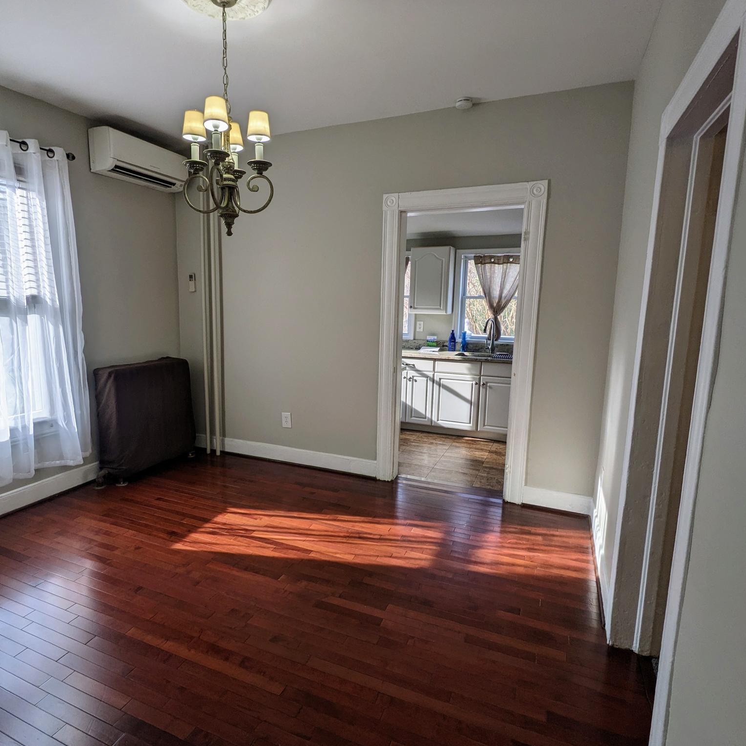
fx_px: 463
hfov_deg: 77.2
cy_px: 373
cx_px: 321
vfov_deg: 77.7
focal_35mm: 19
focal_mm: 2.22
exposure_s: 1/170
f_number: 2.2
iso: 35
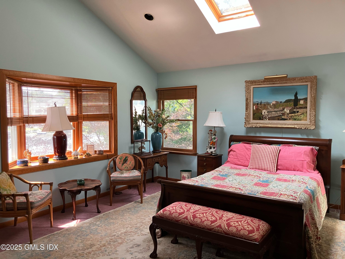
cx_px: 172
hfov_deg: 63.4
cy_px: 130
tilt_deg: -2.1
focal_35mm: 28
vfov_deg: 49.7
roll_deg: +0.0
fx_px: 279
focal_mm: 3.99
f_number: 1.8
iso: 80
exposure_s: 1/76
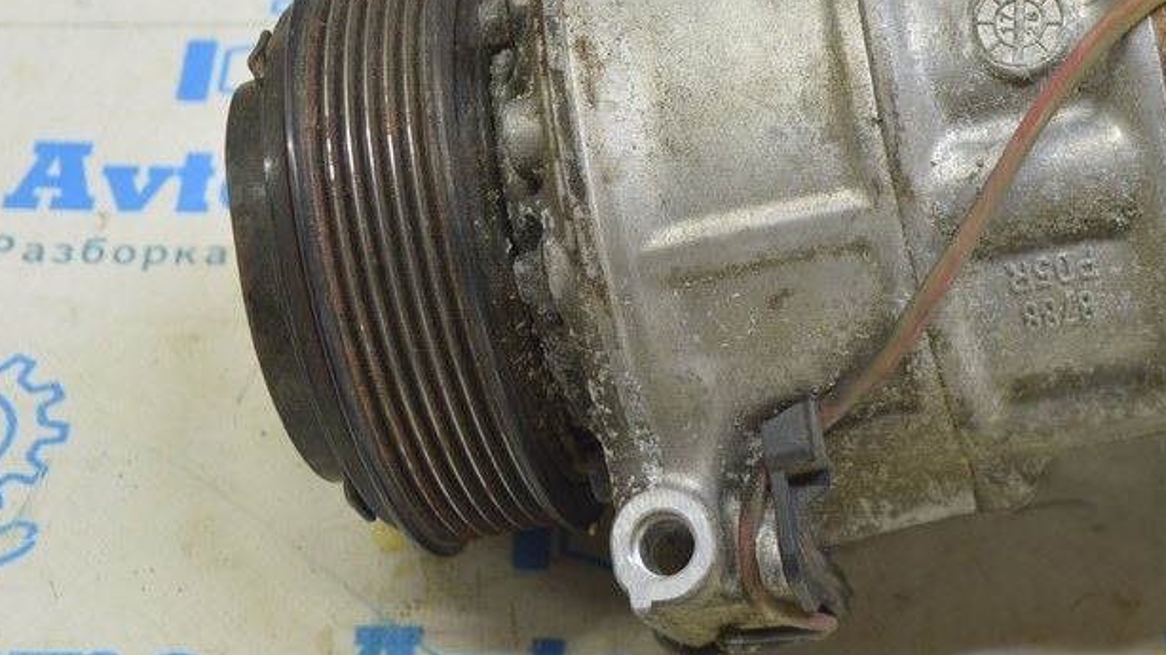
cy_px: 149
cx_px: 779
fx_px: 2751
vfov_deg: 13.5
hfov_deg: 23.8
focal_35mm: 89
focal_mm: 34
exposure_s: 1/20
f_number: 5.6
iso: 400
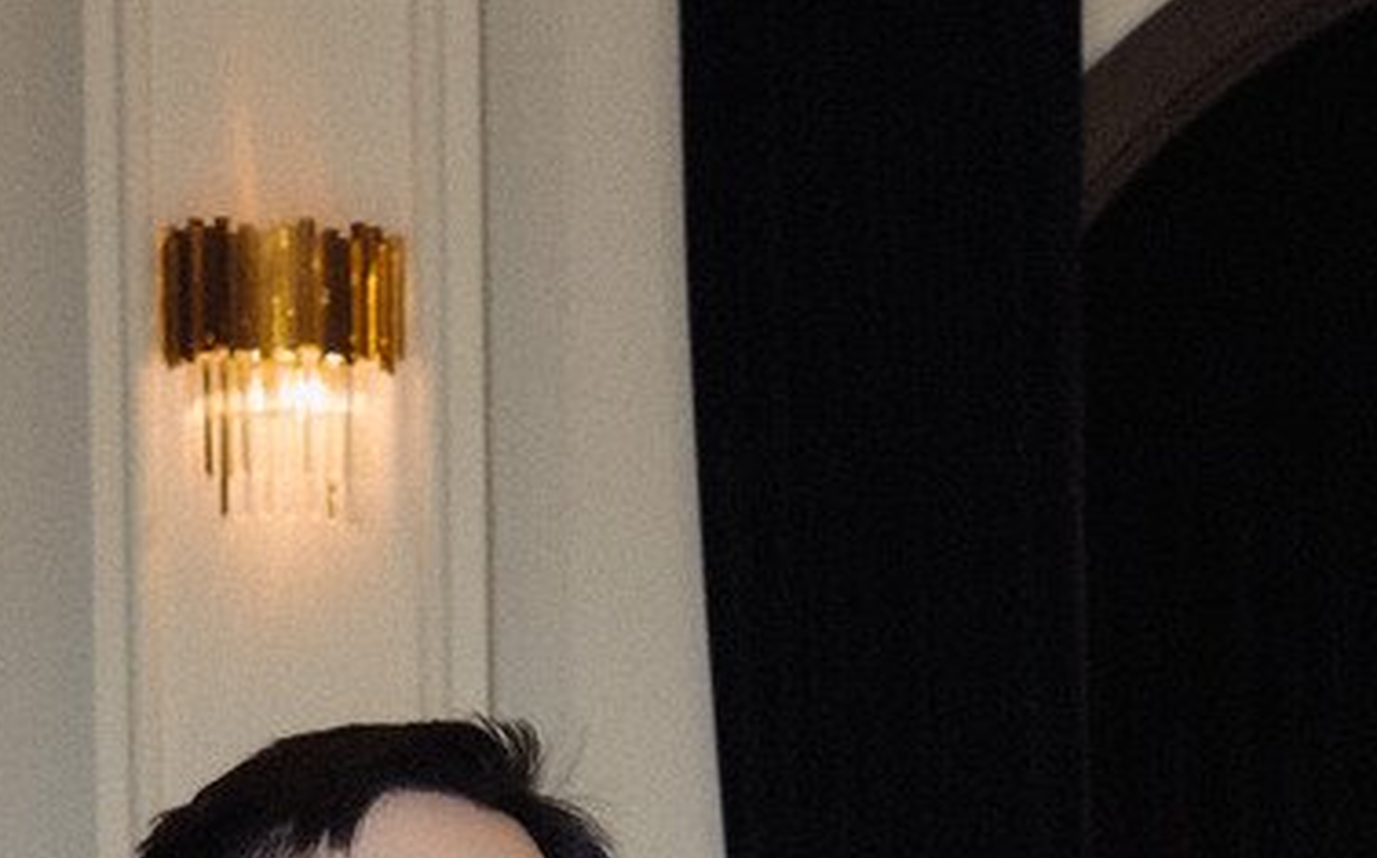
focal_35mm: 174
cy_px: 1961
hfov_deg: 12.0
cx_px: 1034
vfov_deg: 7.1
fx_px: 6525
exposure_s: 1/200
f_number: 4
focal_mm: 24
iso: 320
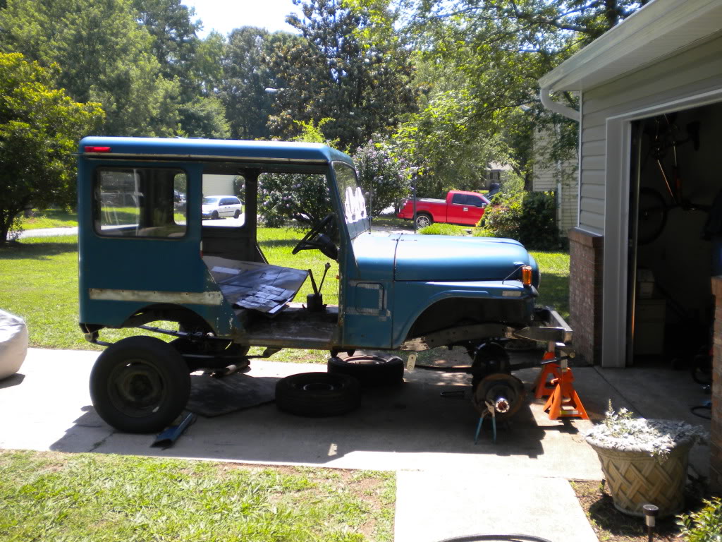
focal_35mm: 35
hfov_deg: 52.6
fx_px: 730
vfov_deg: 40.7
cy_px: 271
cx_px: 361
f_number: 3.1
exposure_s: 1/412
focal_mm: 6.3
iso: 88
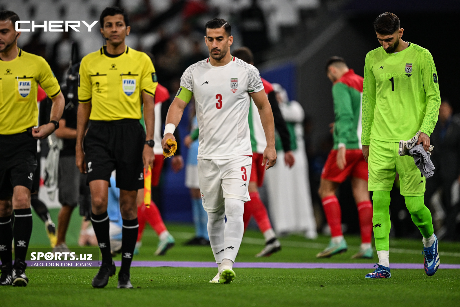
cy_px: 154
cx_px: 230
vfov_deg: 2.3
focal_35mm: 600
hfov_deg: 3.4
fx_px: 7665
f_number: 4
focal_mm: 600
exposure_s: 1/2000
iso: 2500
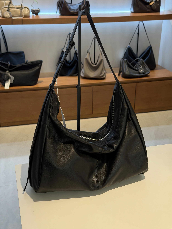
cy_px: 114
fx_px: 318
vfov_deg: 39.7
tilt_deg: -23.8
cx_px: 86
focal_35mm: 48
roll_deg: -0.5
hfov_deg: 30.3
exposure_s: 1/120
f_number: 1.78
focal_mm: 6.76
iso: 160
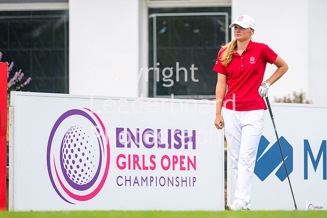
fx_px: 3205
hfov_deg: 5.8
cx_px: 192
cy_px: 90
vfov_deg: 3.9
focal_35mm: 353
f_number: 4
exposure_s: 1/1250
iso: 400
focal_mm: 300
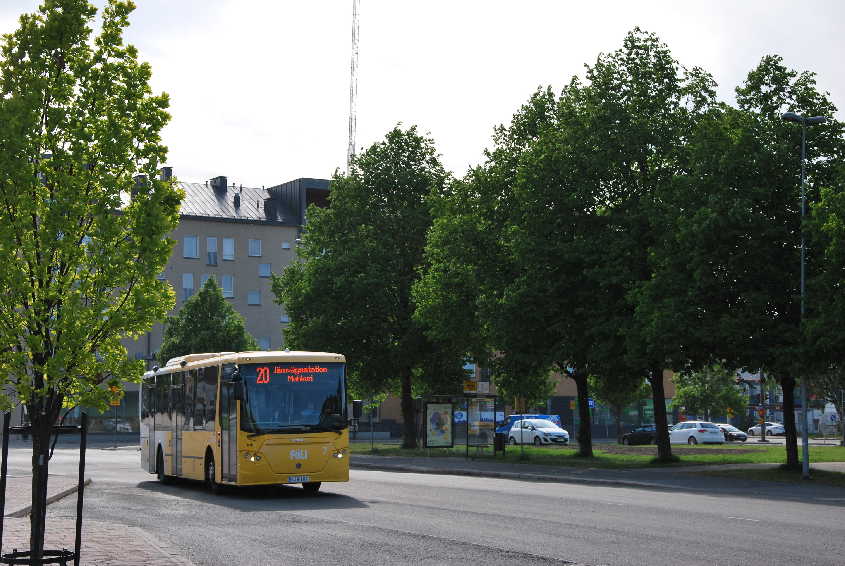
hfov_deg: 29.8
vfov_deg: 20.2
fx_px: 1586
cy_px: 283
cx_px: 422
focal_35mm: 68
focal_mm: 45
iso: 200
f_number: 8
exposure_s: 1/640
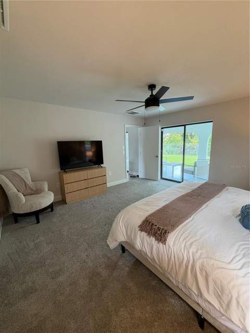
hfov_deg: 85.7
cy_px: 166
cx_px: 125
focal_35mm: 14
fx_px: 135
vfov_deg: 102.1
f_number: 2.2
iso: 250
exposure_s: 1/60
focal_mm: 2.22
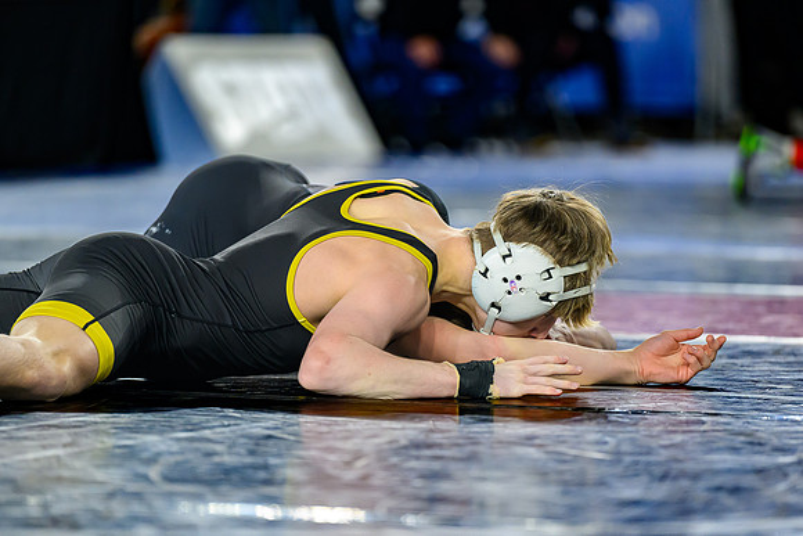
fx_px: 5624
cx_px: 462
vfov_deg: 5.5
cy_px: 315
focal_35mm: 252
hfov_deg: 8.2
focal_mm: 200
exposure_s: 1/800
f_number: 2.8
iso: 2500
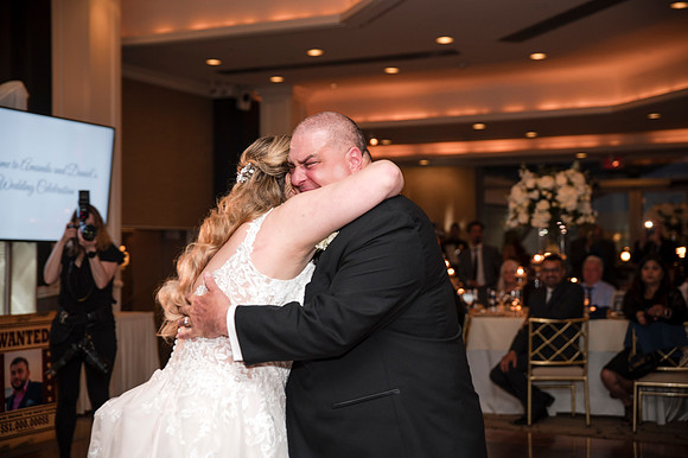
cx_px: 344
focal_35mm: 55
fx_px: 1056
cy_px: 229
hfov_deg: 36.1
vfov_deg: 24.5
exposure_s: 1/60
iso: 800
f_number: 2.8
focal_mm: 55
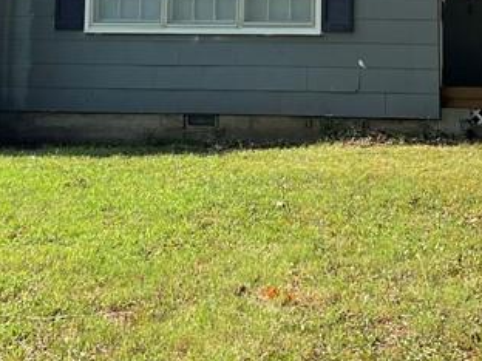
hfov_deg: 23.8
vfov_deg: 17.0
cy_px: -96
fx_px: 1142
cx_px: 294
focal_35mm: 82
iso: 32
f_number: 1.6
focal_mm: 5.1
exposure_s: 1/2247
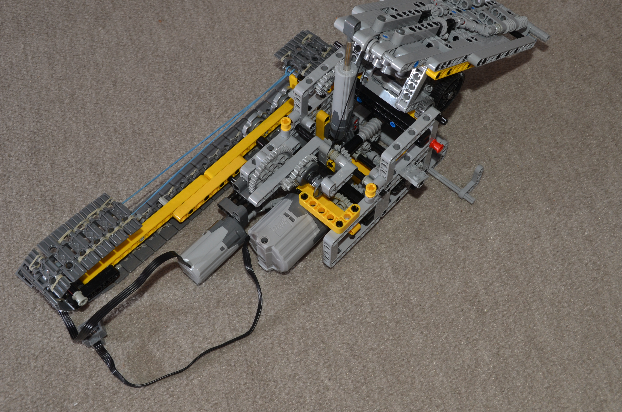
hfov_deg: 37.6
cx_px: 325
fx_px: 914
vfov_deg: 25.4
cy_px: 185
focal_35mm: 53
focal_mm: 32
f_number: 11
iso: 200
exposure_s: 1/60
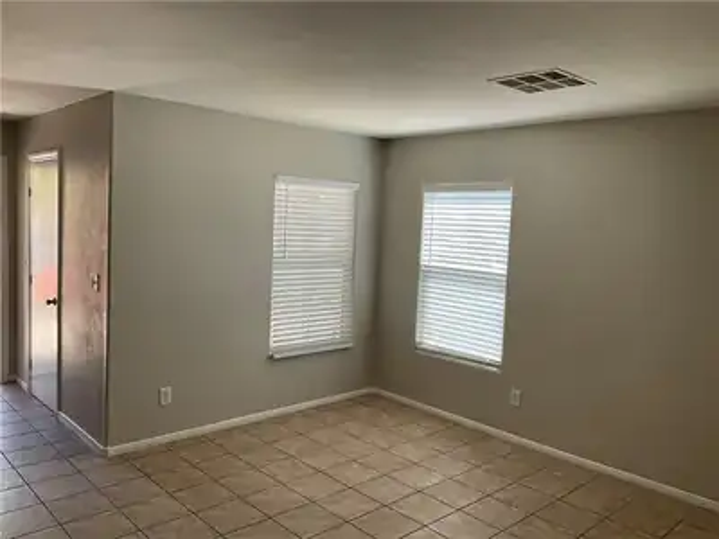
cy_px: 270
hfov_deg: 61.7
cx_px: 360
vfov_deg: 48.2
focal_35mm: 29
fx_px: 602
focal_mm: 3
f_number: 1.8
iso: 32
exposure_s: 1/122
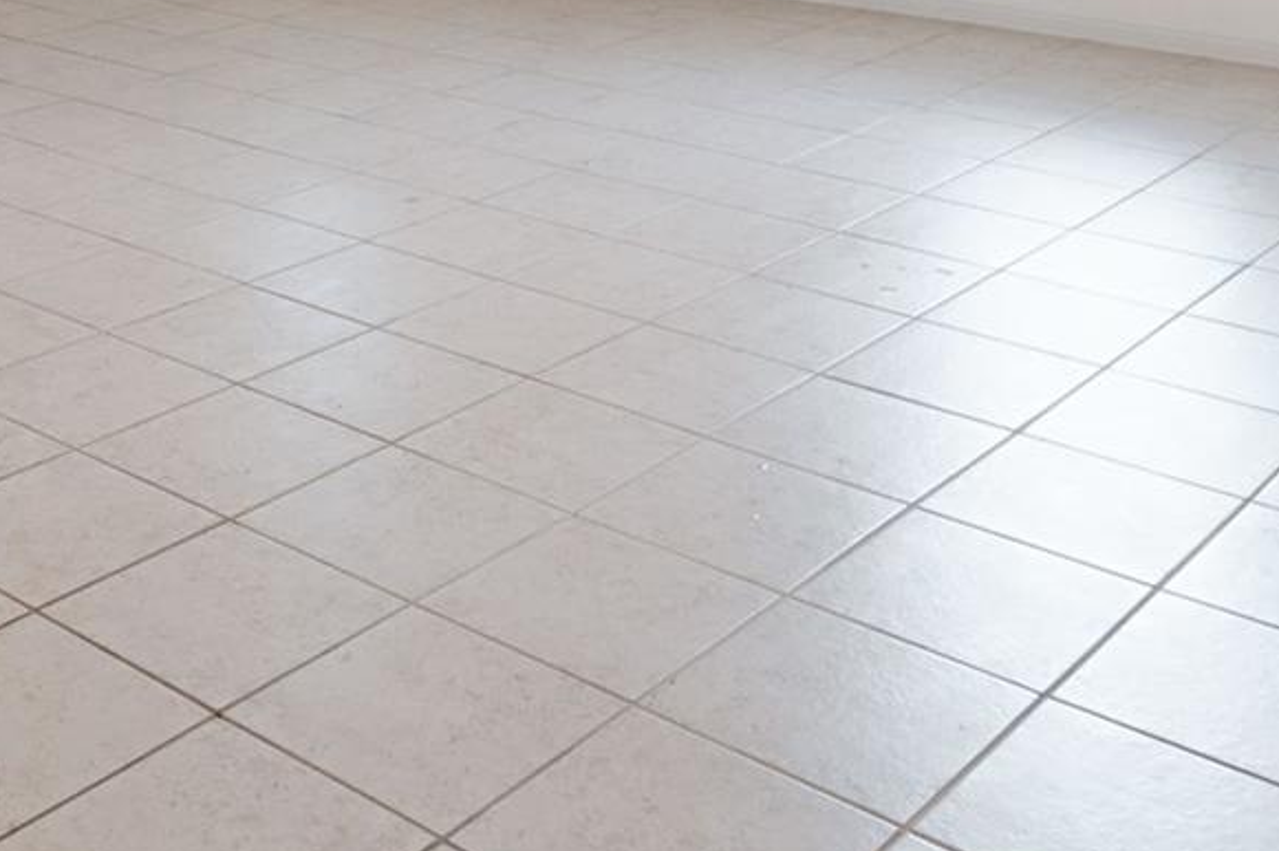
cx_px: 342
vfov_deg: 21.9
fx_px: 1882
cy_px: -365
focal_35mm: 53
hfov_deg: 36.8
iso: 100
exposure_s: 1/6
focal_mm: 10
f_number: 18
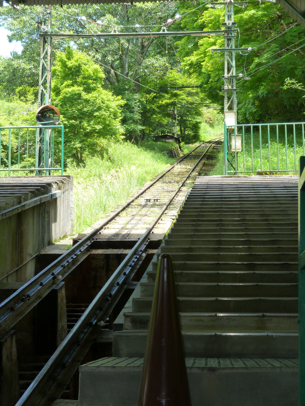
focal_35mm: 83
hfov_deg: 17.8
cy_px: 203
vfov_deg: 23.6
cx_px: 152
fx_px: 975
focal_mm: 13.7
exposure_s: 1/100
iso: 125
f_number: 4.2
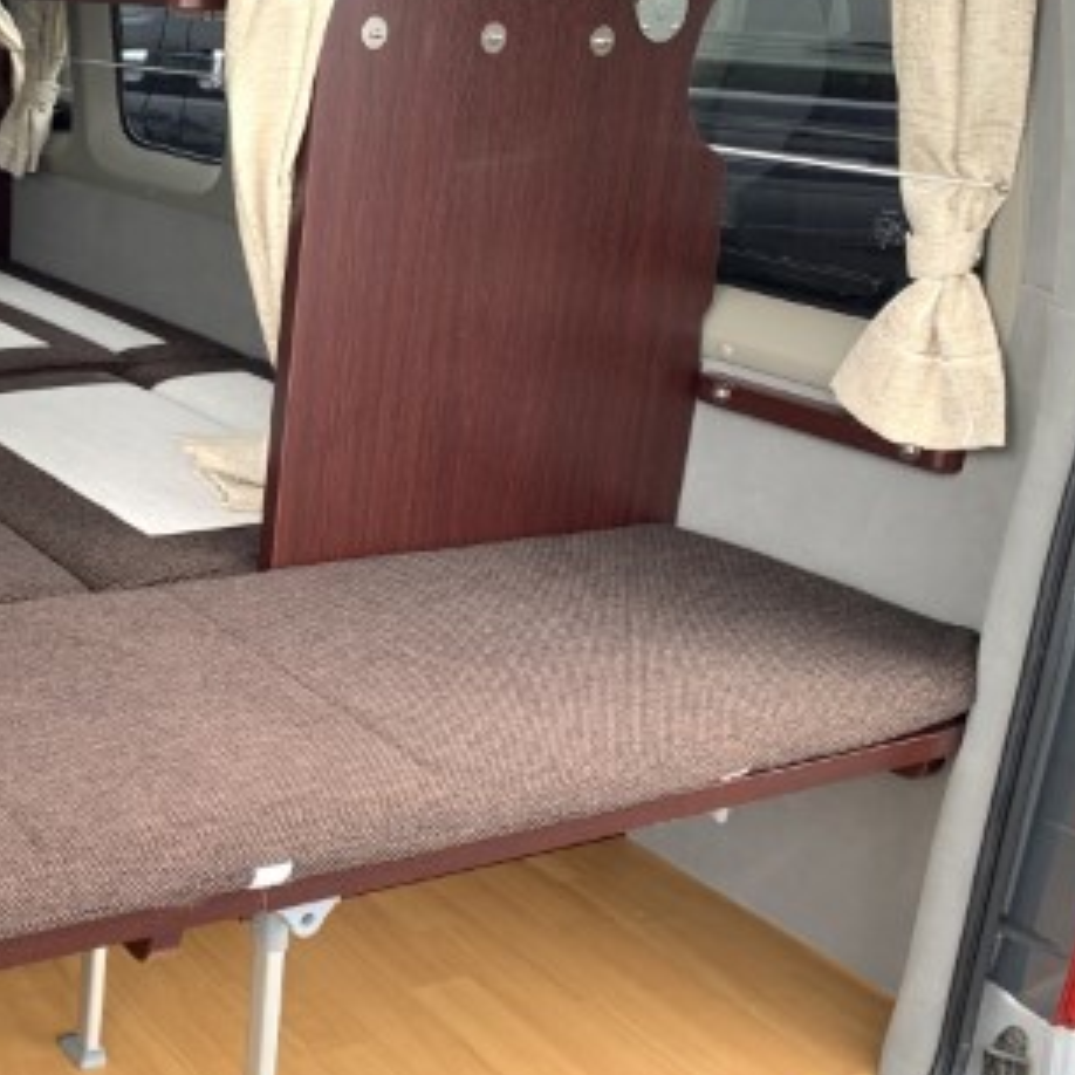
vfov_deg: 35.3
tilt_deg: -18.1
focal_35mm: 48
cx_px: 53
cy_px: 509
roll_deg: -4.0
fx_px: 1686
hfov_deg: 33.0
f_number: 1.8
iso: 32
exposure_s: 1/121
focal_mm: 4.25
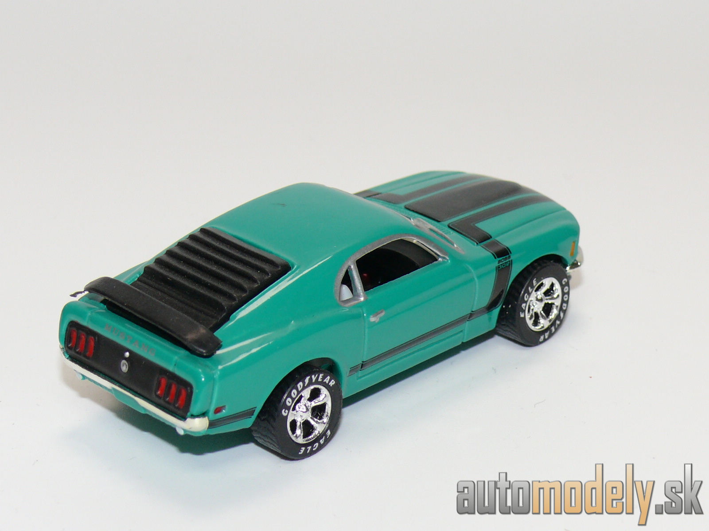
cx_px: 354
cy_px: 266
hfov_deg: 18.2
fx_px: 2212
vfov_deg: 13.7
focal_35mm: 108
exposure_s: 1/30
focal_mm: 13.8
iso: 100
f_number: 4
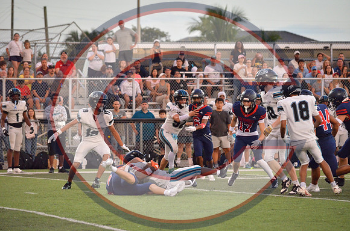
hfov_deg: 8.3
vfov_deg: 5.5
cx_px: 175
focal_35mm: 248
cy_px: 116
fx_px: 2401
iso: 3200
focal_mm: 165
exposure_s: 1/500
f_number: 5
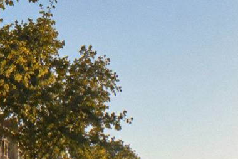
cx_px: 44
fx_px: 852
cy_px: 144
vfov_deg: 10.6
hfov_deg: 15.8
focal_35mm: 129
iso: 400
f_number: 5.6
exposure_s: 1/640
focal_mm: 49
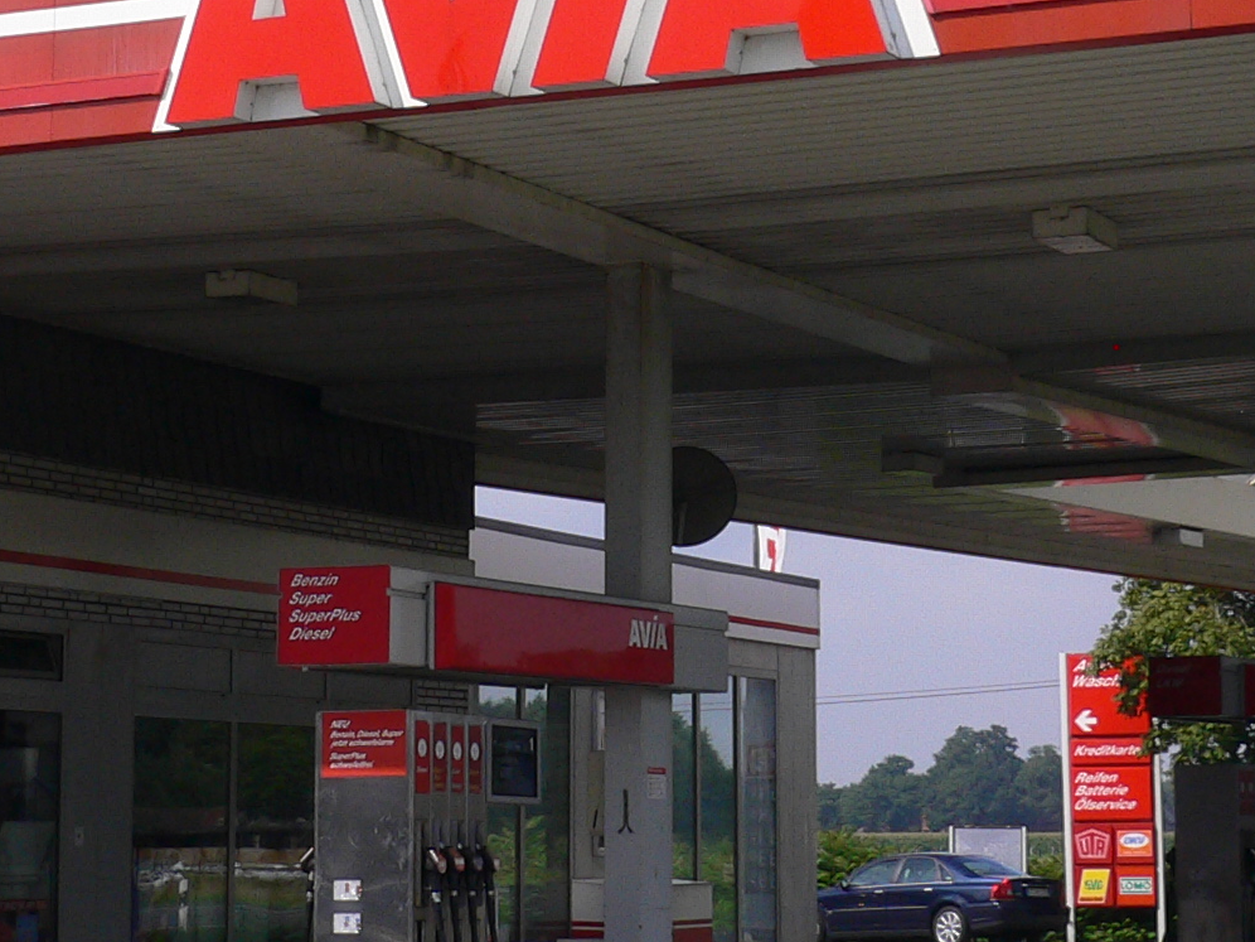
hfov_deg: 21.8
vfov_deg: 16.3
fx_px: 3263
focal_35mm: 90
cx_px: 639
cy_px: 236
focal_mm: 5.8
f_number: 5.6
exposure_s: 1/400
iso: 80
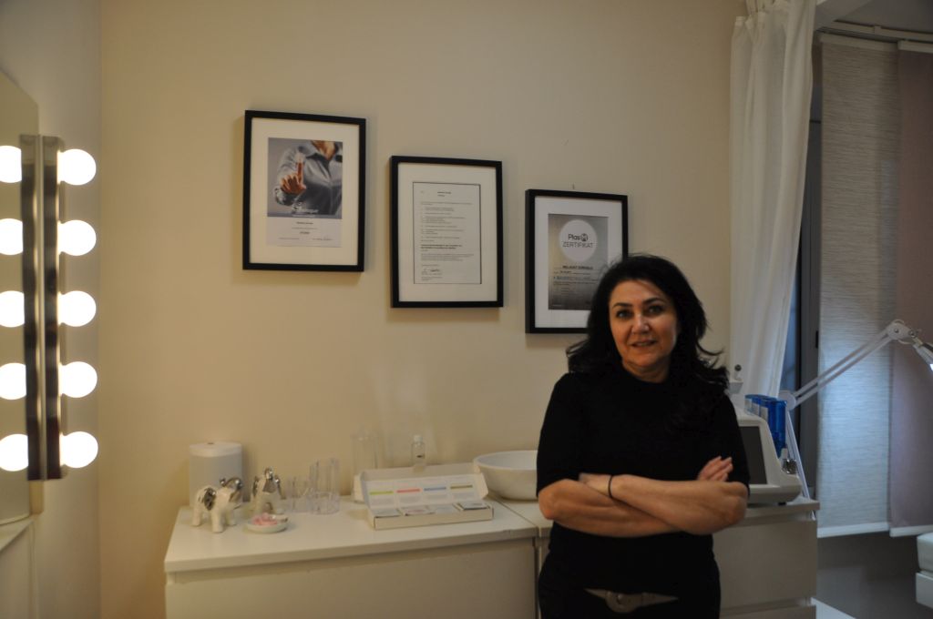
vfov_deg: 47.8
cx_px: 466
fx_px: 699
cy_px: 310
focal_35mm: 27
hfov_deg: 67.4
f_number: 4.5
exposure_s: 1/80
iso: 400
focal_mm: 18
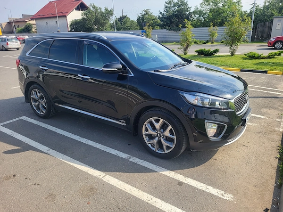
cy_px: 106
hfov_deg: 67.3
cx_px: 142
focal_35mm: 26
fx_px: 213
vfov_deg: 53.1
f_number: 1.8
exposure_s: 1/1123
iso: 40
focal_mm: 5.4
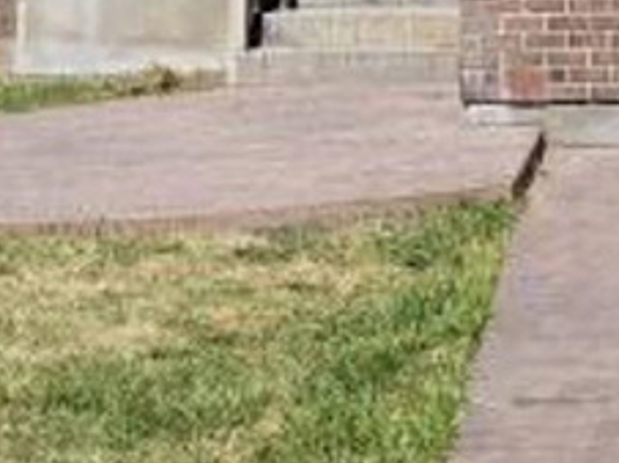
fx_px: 2108
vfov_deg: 11.2
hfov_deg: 16.0
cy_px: -496
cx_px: 775
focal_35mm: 118
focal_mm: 4.3
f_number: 2.4
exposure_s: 1/2038
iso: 50
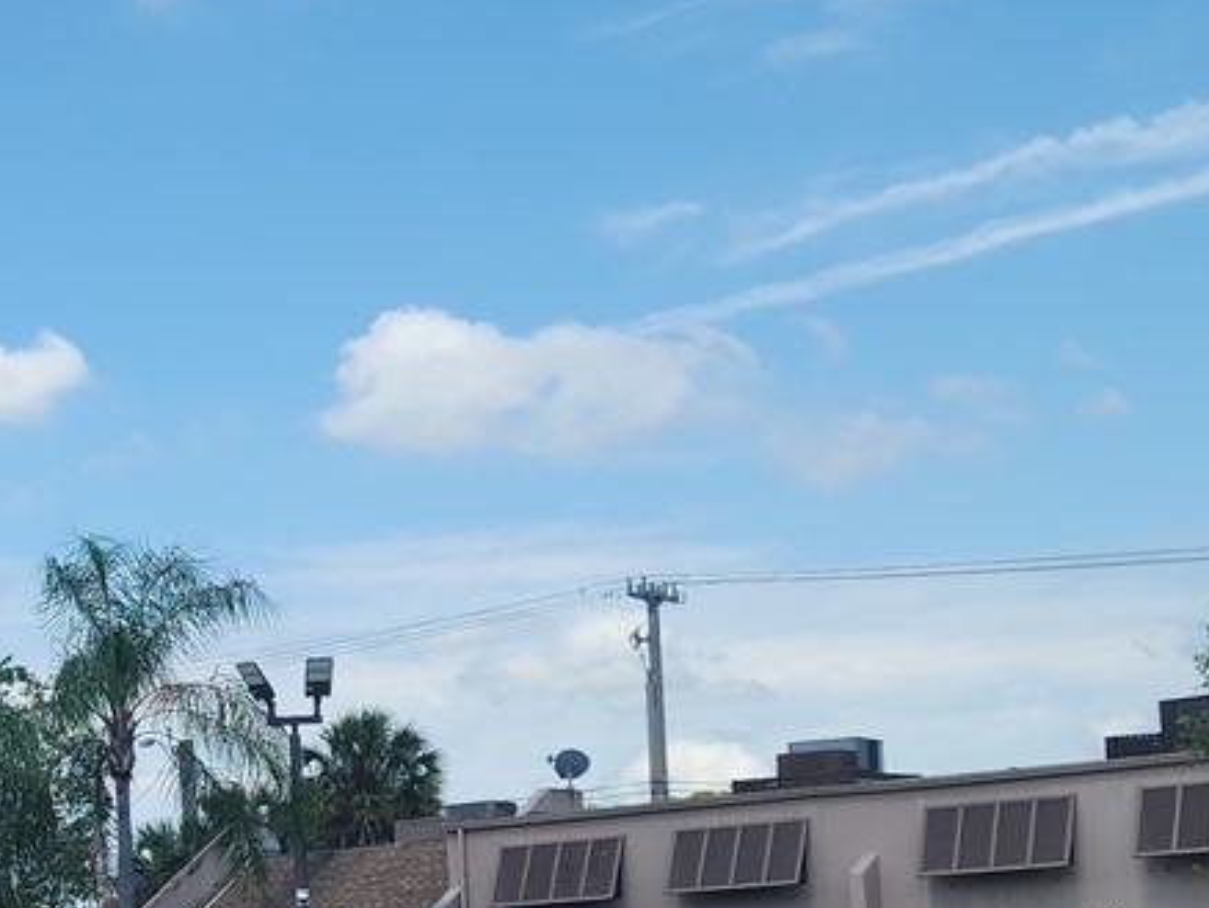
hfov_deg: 20.8
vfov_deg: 17.1
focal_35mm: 84
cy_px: 966
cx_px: -442
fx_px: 2935
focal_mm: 6.4
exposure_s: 1/1000
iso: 12
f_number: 1.8
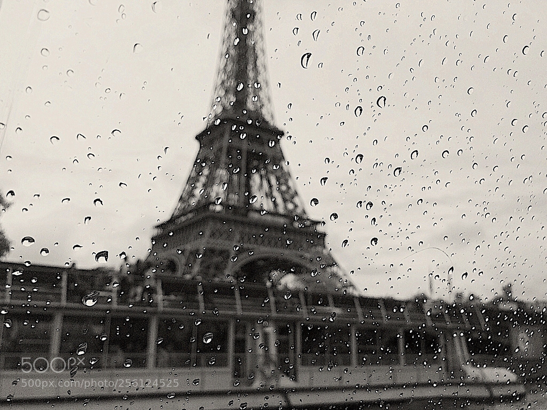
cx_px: 274
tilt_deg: +14.2
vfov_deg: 48.2
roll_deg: +3.3
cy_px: 205
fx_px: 458
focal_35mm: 29
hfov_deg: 61.7
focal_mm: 4.15
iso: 32
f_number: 2.2
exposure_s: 1/2160
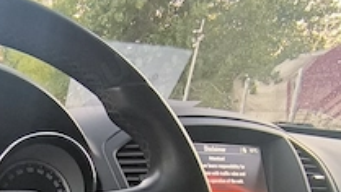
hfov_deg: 39.5
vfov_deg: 20.4
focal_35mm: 50
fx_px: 453
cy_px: 291
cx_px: 62
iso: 250
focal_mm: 1.65
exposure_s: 1/50
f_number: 2.2
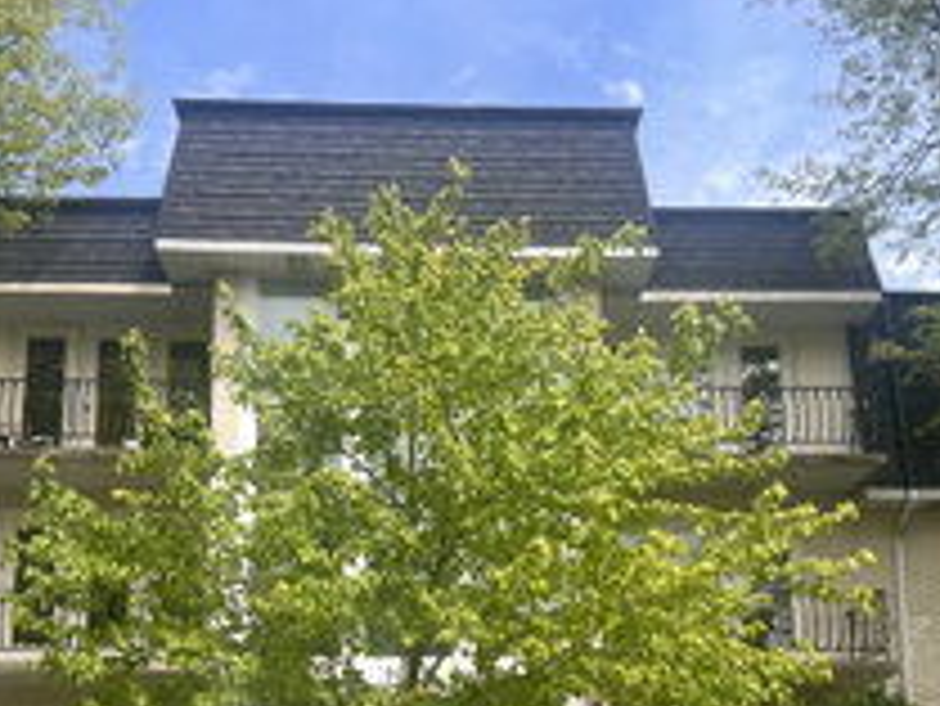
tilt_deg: +10.6
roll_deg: -0.1
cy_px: 603
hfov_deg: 36.1
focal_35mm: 53
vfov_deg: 26.8
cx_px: 439
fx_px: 1440
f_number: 1.5
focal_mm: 5.7
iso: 50
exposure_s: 1/2404
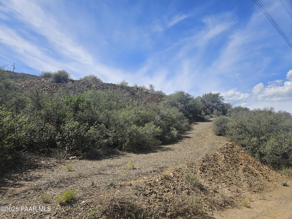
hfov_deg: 73.9
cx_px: 146
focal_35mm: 23
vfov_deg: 58.9
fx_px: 194
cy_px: 110
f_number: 1.8
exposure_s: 1/2151
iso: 25
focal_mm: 5.4
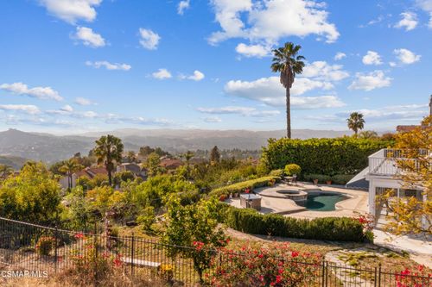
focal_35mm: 28
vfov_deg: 46.4
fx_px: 336
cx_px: 216
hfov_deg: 65.5
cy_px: 144
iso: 100
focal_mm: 10.26
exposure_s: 1/100
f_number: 2.8
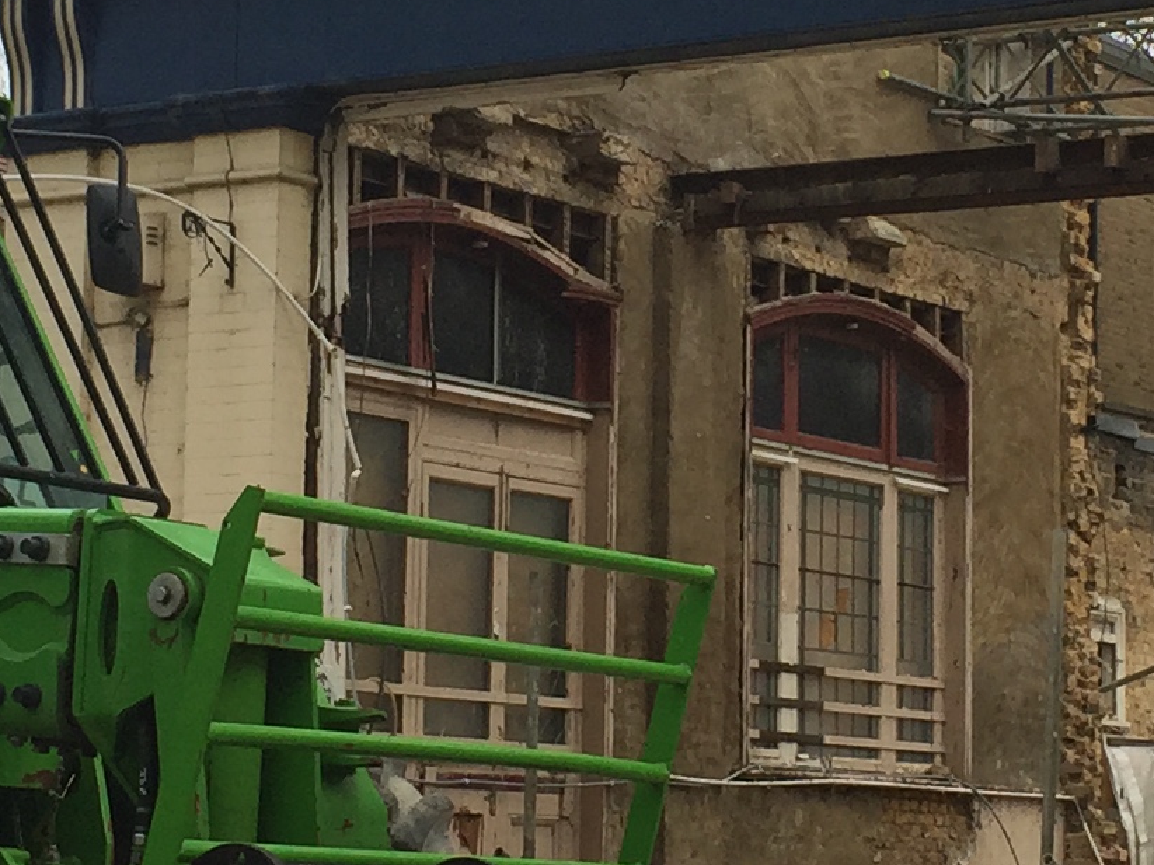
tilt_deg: +7.0
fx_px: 3833
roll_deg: -1.3
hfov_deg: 17.1
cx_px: 623
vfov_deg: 12.9
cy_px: 394
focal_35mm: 115
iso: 32
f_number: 2.2
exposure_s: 1/760
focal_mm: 4.15
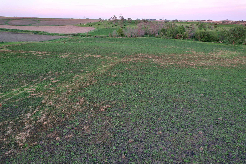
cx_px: 123
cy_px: 82
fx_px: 150
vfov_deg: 57.2
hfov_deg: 78.6
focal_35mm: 22
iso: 100
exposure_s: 1/50
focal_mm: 8.38
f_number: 2.8
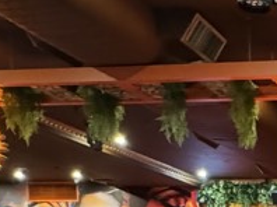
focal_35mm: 85
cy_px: 449
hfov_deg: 21.1
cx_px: 354
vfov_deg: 13.9
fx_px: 679
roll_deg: -2.3
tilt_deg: -14.0
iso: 1250
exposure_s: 1/60
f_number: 2.2
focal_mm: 2.22
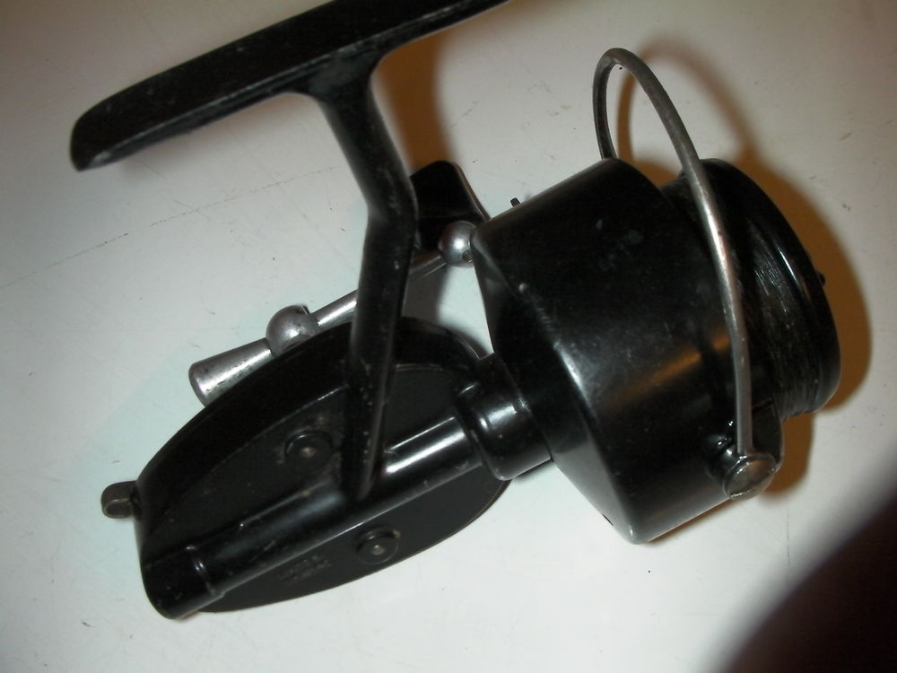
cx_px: 448
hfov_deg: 49.0
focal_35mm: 38
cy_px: 336
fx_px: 985
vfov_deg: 37.7
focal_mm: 6.3
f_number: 5.6
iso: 200
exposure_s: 1/30
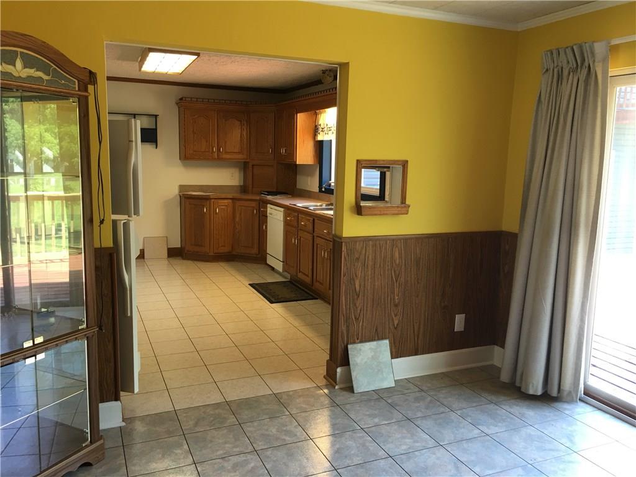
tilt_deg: -7.4
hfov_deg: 61.7
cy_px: 238
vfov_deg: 48.2
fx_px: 533
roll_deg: -1.3
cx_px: 318
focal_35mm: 29
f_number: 2.2
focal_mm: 4.15
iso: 25
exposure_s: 1/15
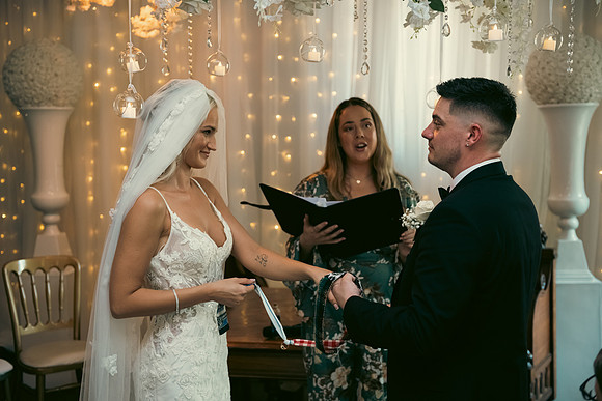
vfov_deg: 28.1
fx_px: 803
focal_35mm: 48
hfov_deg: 41.1
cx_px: 301
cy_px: 200
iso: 1250
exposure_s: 1/160
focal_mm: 48
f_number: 3.5
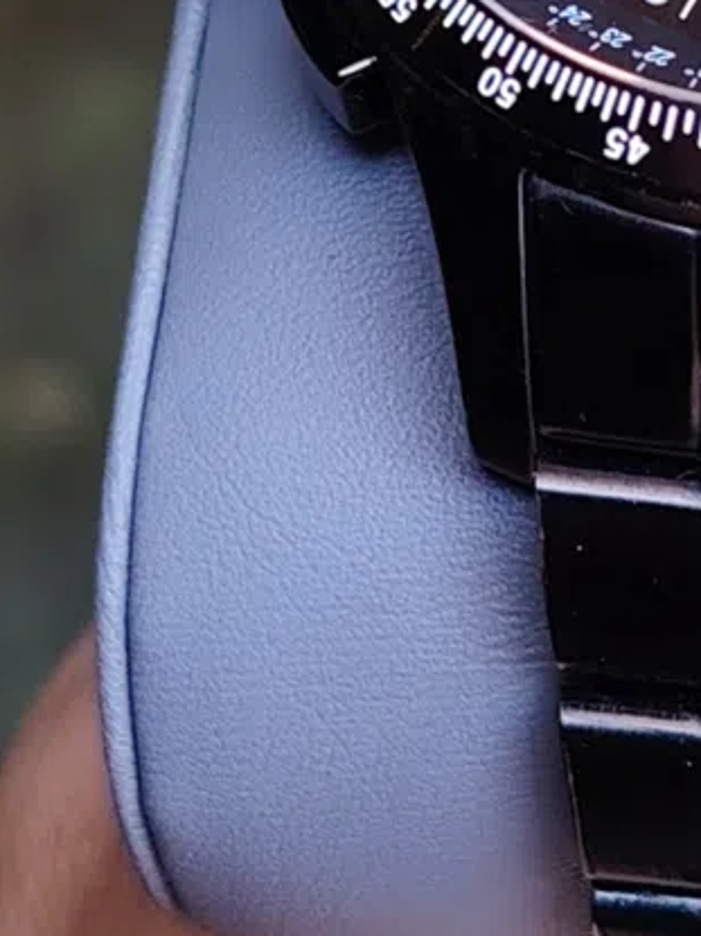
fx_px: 4268
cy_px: -96
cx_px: 850
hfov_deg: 9.3
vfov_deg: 12.3
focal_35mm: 158
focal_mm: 5.25
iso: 252
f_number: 1.75
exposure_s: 1/33.3
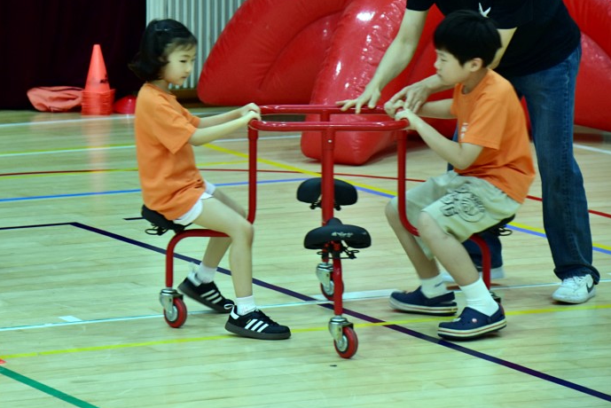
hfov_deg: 10.0
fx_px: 3492
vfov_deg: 6.7
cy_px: 159
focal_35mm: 206
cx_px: 225
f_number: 6
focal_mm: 105
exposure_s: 1/50
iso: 800
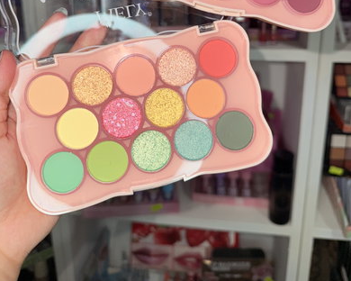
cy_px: 54
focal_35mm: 32
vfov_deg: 43.6
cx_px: 175
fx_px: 332
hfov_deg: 55.7
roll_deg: -0.1
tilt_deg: -14.0
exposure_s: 1/52
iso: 50
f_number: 1.78
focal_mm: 6.76
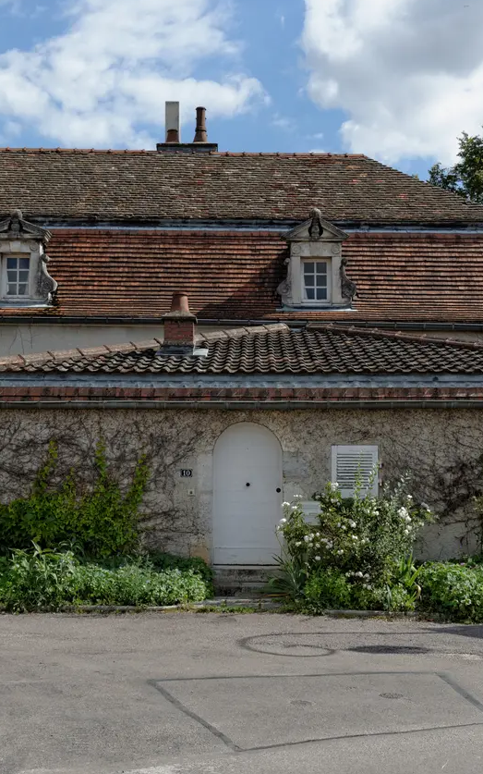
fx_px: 1116
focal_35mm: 53
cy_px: 381
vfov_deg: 38.2
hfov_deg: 24.4
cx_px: 212
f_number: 8
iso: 125
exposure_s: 1/250
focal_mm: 34
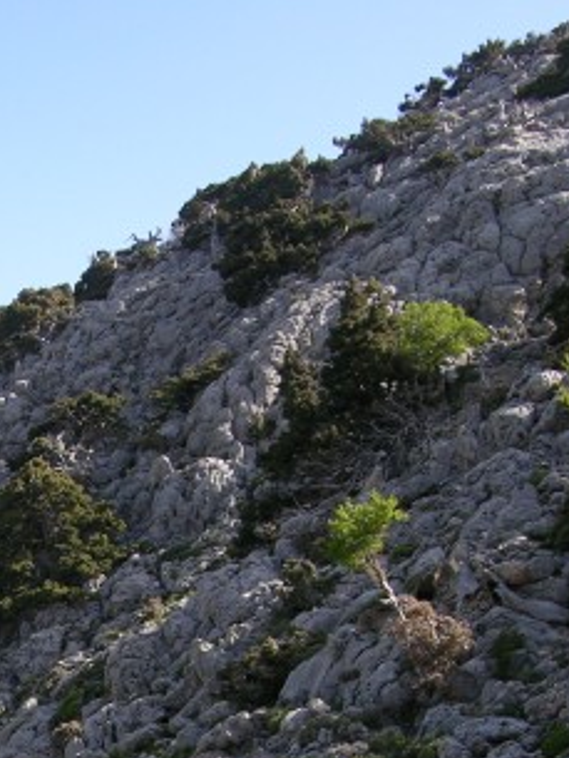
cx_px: -2
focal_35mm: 88
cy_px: 835
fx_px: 1927
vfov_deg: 21.1
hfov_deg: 16.4
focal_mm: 8.9
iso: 50
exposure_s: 1/166
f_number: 5
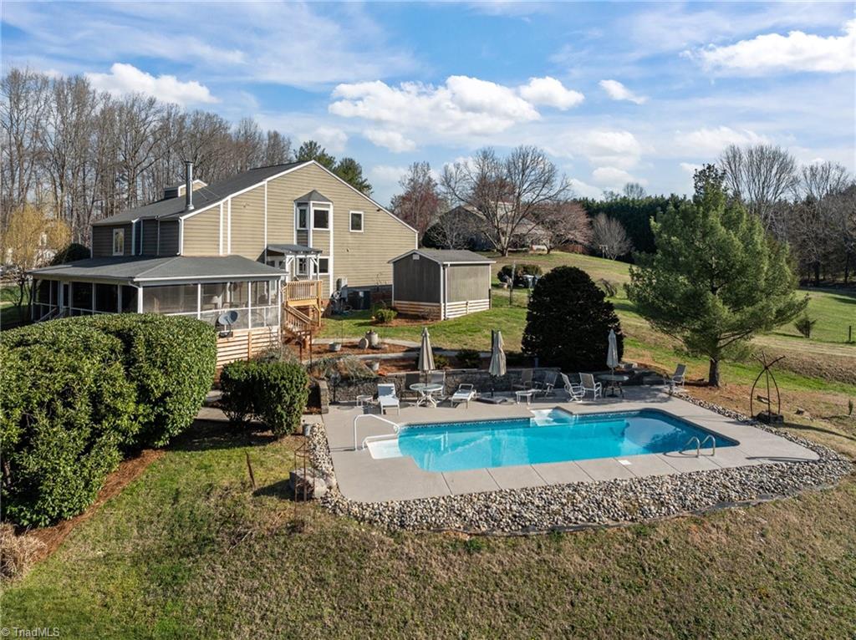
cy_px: 320
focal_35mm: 24
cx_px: 428
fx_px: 593
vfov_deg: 56.7
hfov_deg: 71.6
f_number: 2.8
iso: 110
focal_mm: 12.29
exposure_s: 1/2000
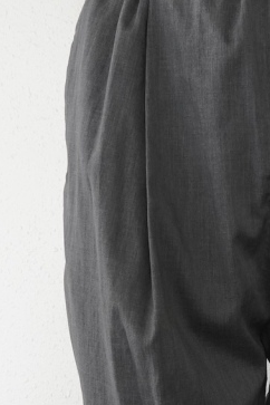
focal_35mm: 90
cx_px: 298
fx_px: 1012
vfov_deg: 21.6
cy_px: 426
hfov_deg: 14.8
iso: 4000
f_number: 9
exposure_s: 1/50
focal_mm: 34
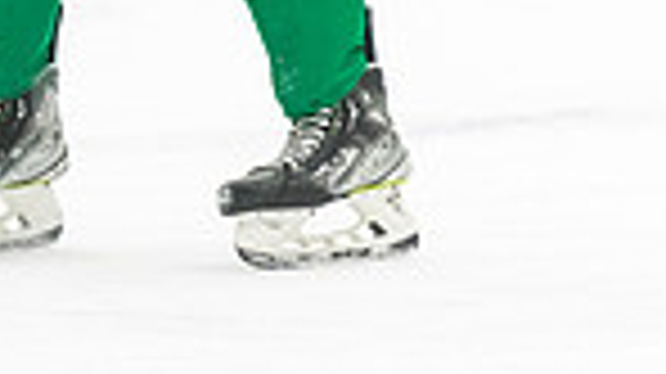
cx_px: -14
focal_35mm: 823
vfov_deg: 1.5
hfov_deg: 2.6
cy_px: -363
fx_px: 14523
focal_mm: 200
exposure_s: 1/800
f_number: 2.8
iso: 3200
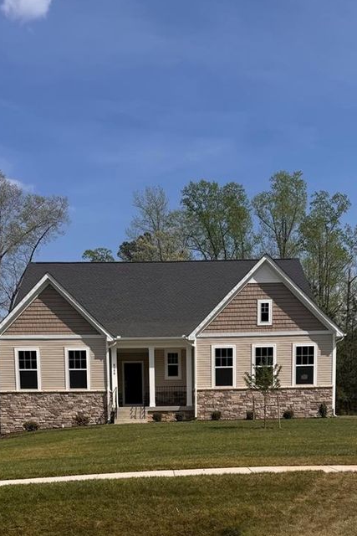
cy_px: 261
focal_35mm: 26
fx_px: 387
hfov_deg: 49.5
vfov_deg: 69.4
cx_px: 165
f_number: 1.78
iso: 80
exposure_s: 1/6410
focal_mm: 6.76
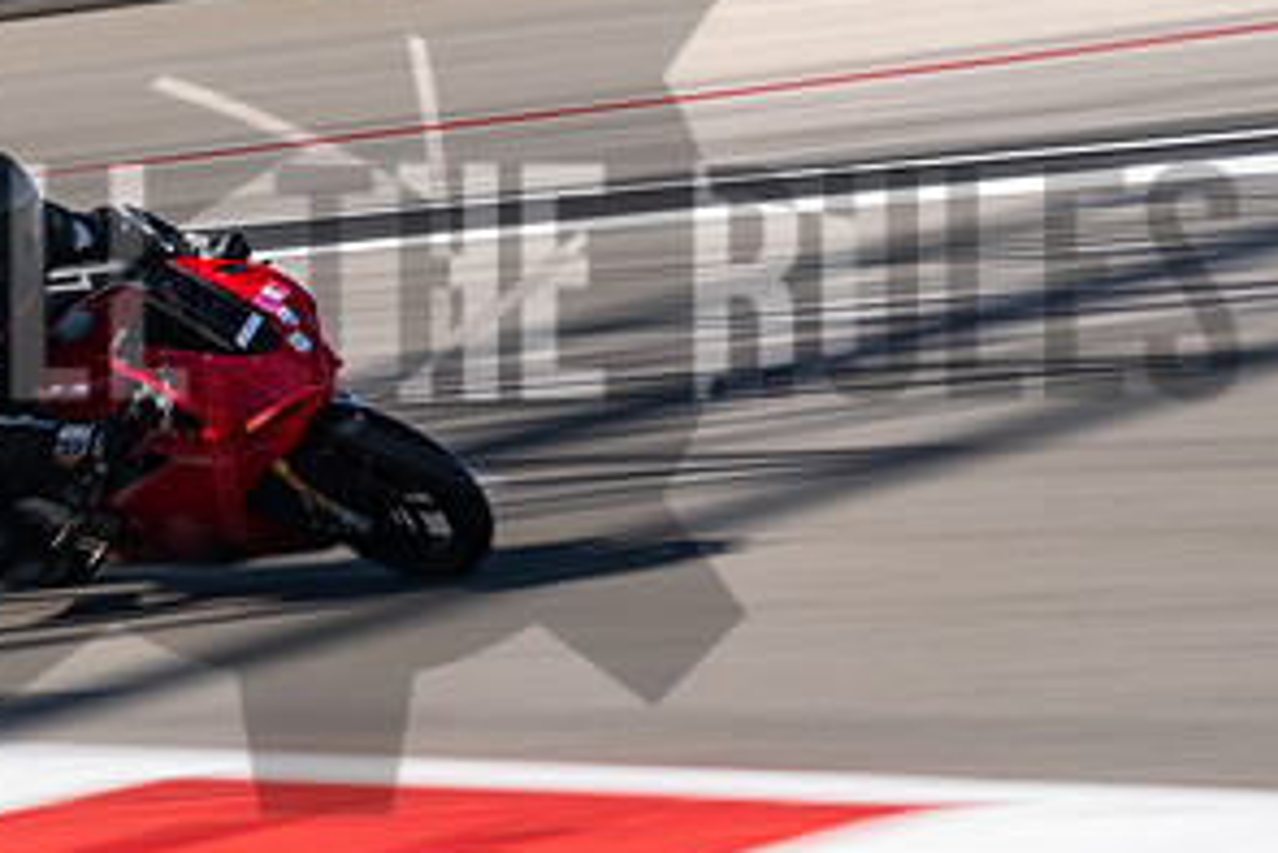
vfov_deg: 7.3
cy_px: 288
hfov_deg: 11.0
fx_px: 6641
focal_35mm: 187
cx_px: 325
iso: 160
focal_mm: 63.4
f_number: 16
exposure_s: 1/40
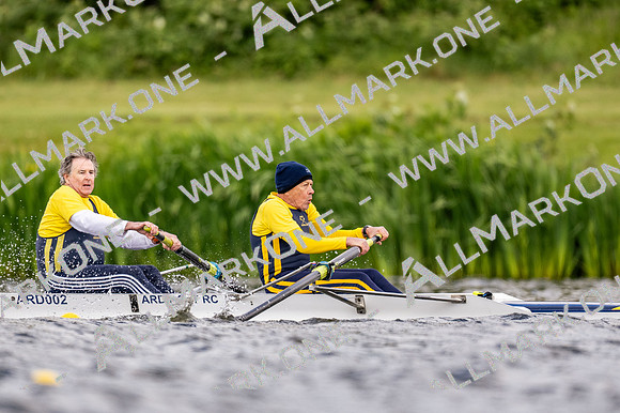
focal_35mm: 900
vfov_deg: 1.5
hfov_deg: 2.3
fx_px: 15491
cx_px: 310
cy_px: 206
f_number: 4
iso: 560
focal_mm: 600
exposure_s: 1/2500
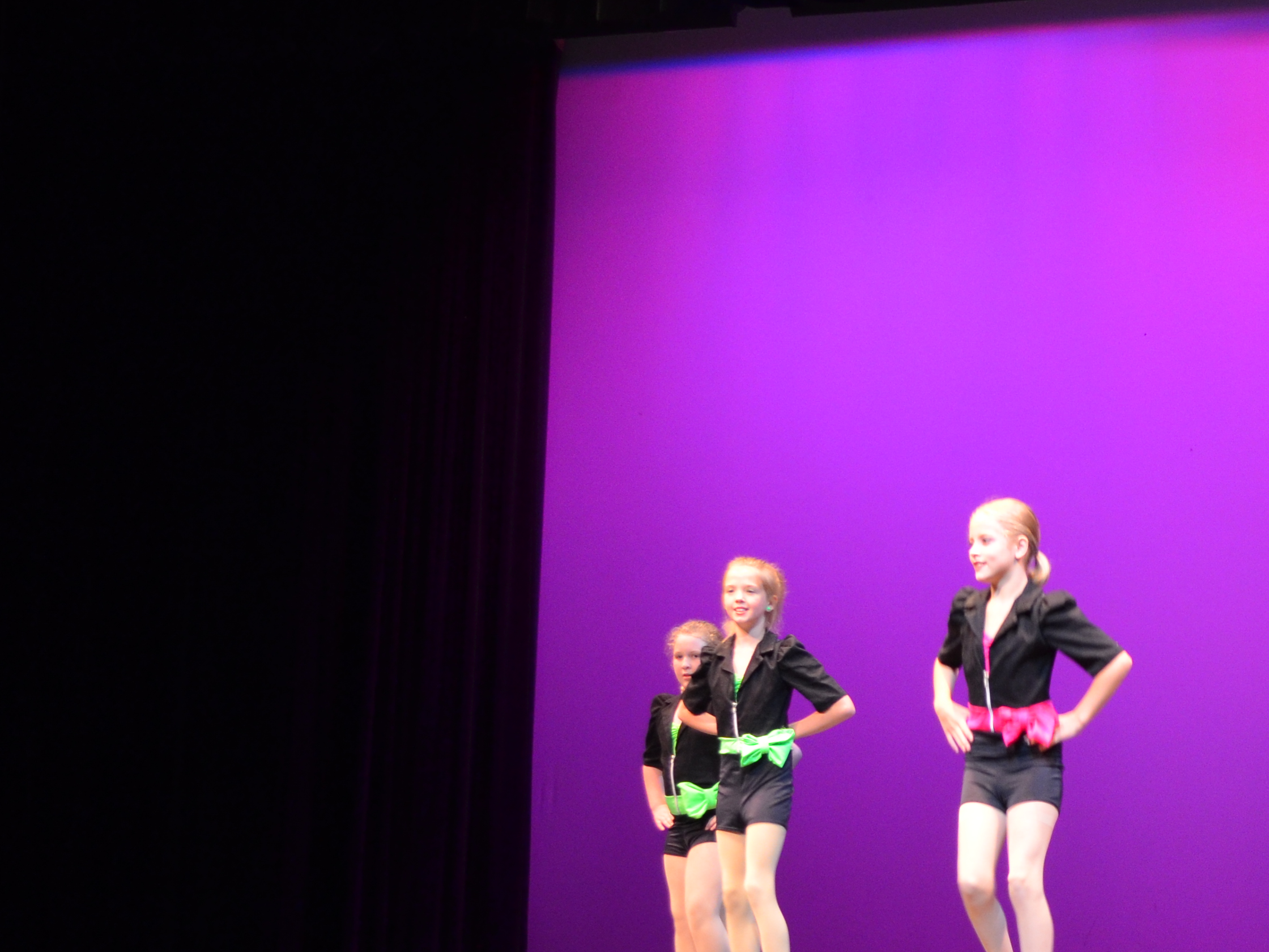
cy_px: 742
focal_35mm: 95
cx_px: 1316
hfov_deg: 19.9
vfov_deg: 15.5
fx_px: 3483
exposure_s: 1/40
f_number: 4.5
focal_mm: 30
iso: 800
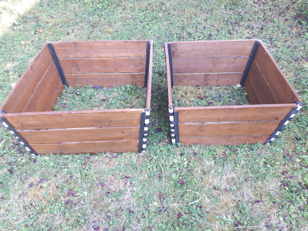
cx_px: 154
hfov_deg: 65.3
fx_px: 240
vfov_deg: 51.4
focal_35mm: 27
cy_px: 116
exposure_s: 1/33
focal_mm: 3.6
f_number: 1.9
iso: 40
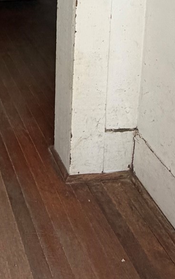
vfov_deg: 33.2
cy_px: -38
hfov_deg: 22.2
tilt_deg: -10.4
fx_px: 397
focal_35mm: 52
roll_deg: +1.4
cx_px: -55
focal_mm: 2.22
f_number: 2.2
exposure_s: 1/121
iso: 320
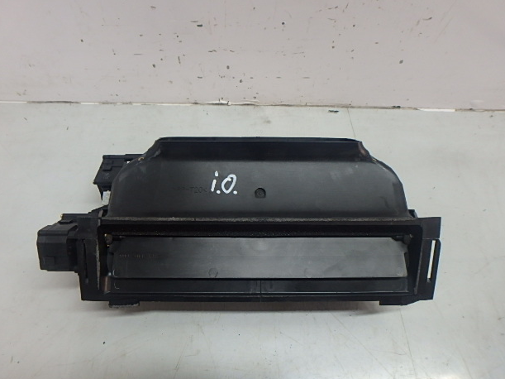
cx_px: 246
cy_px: 190
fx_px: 321
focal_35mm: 22
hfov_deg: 76.4
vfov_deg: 61.1
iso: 200
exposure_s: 1/40
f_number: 3.5
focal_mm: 3.7
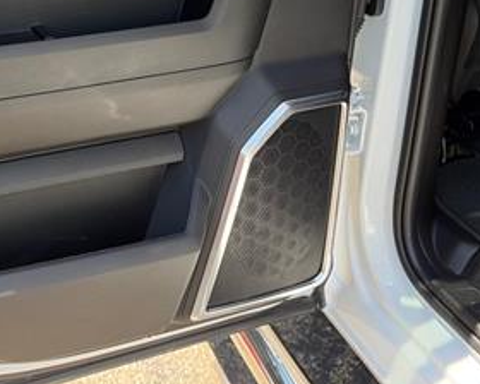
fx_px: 824
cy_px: 27
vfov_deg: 25.3
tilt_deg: -21.4
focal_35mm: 58
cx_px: 50
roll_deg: +2.5
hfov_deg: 31.0
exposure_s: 1/277
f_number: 1.6
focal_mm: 5.96
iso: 50
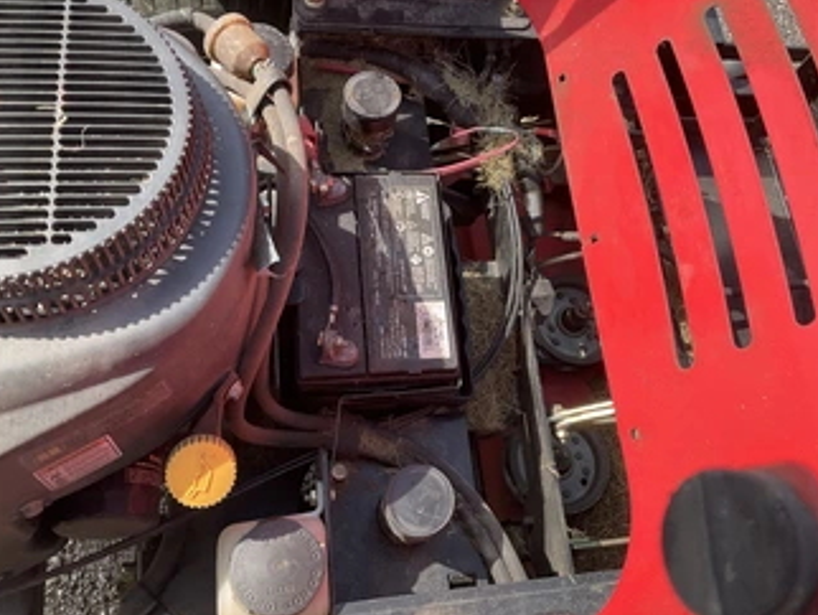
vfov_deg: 39.6
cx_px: 450
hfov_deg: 51.2
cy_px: 272
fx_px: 851
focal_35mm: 36
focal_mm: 3
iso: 25
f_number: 1.8
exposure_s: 1/691
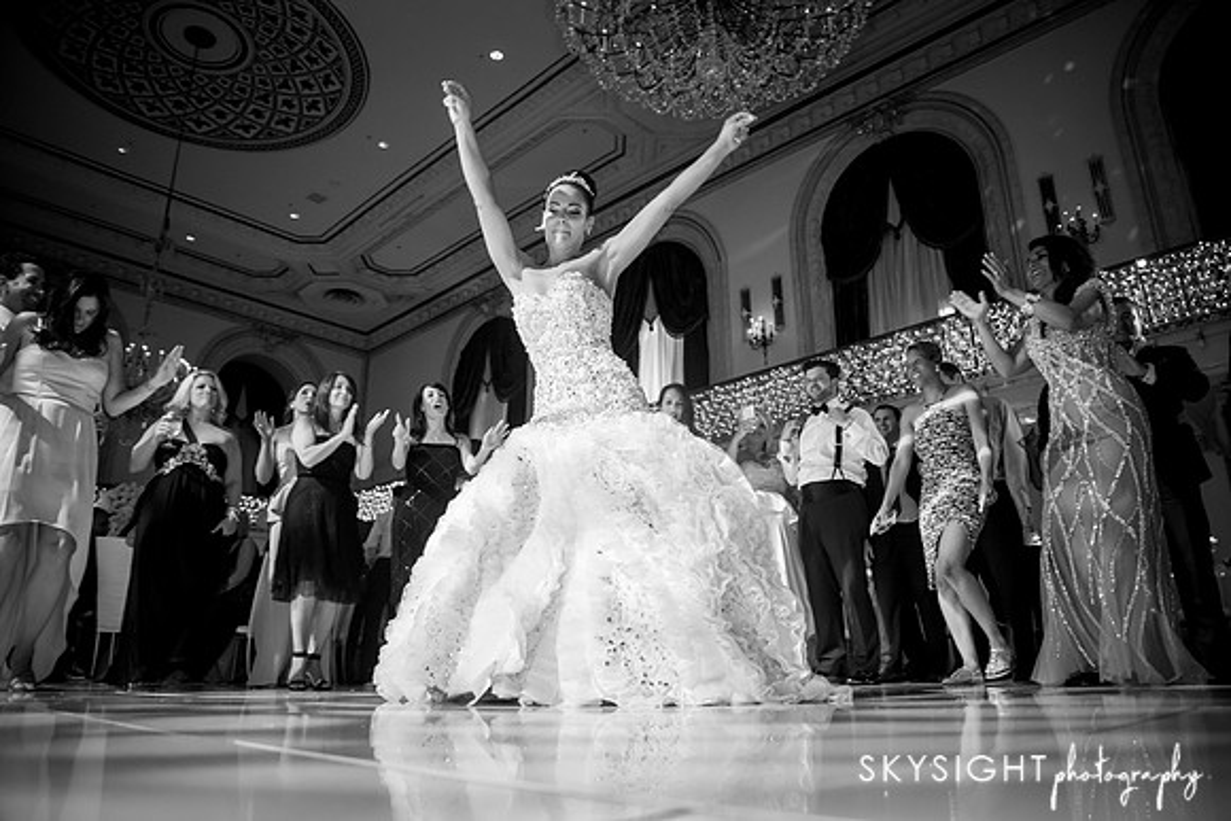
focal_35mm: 24
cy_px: 410
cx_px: 616
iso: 3200
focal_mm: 24
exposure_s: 1/160
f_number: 3.5
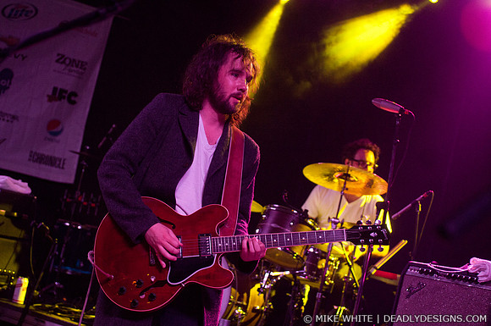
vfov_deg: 20.6
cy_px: 163
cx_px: 246
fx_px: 899
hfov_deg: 30.6
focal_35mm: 66
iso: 1250
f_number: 2.8
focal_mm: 44
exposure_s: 1/200
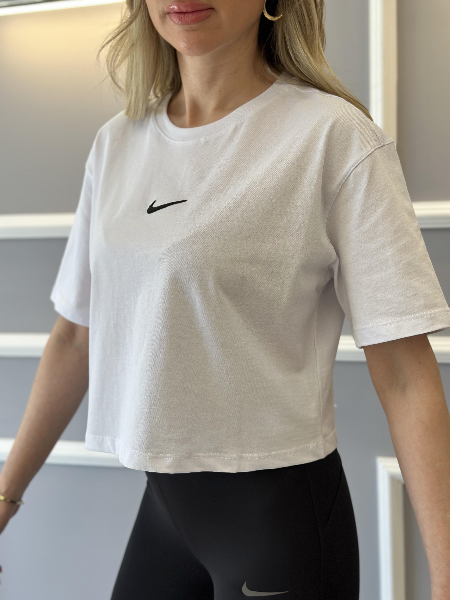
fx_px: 832
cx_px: 225
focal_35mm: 48
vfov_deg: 39.7
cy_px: 300
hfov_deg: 30.3
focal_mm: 6.86
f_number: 1.78
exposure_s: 1/303
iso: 80
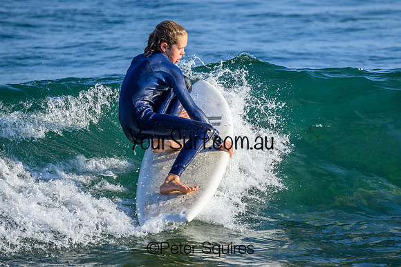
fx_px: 9803
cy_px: 120
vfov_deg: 1.6
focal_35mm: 880
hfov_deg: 2.3
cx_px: 221
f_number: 6.3
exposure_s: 1/2000
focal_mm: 800
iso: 640
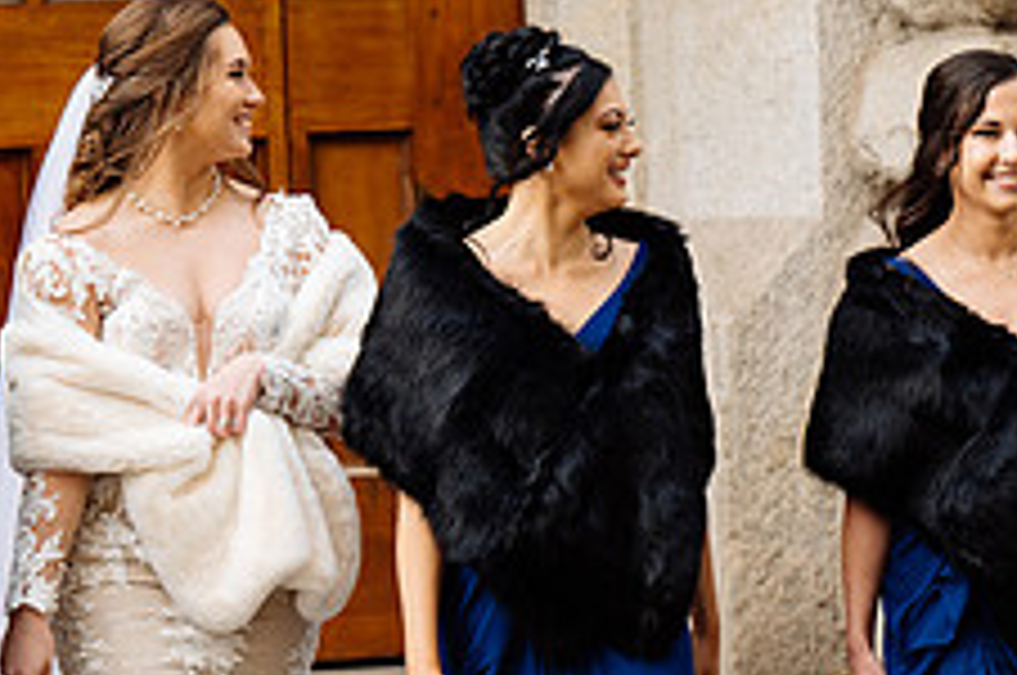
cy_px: 464
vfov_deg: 7.6
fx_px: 5078
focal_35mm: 180
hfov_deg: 11.4
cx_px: 432
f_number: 4
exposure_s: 1/320
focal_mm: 70
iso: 400
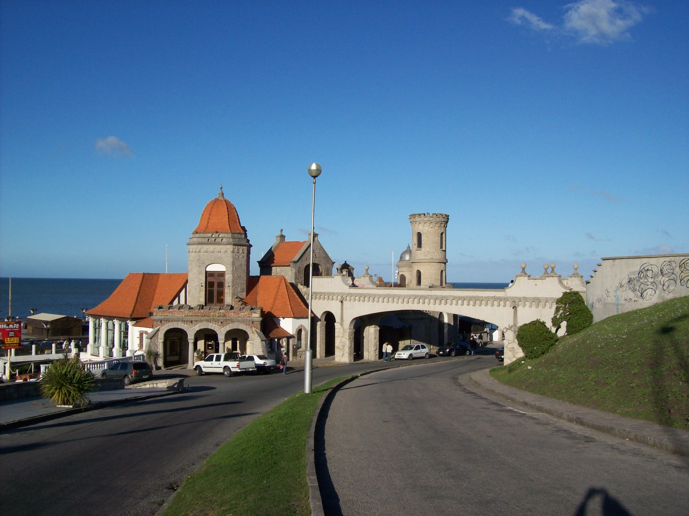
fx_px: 716
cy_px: 258
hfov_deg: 51.4
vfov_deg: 39.6
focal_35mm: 36
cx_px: 344
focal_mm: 6
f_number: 4.8
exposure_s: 1/915
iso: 80
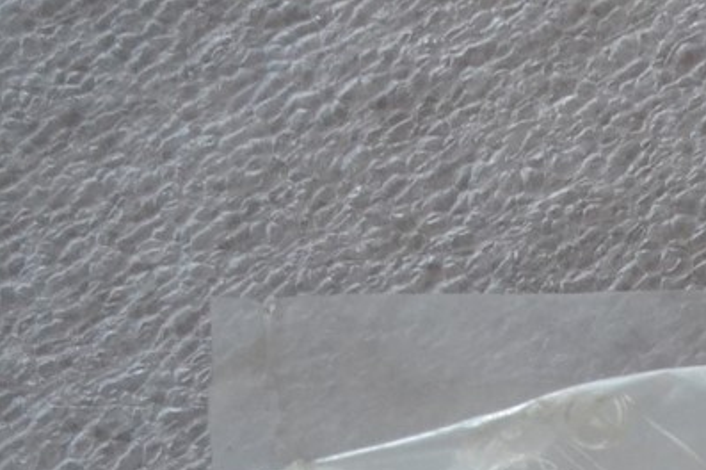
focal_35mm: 143
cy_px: 712
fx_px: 2802
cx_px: 1142
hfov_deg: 13.3
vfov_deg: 9.3
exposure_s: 1/60
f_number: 4.5
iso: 2500
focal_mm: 28
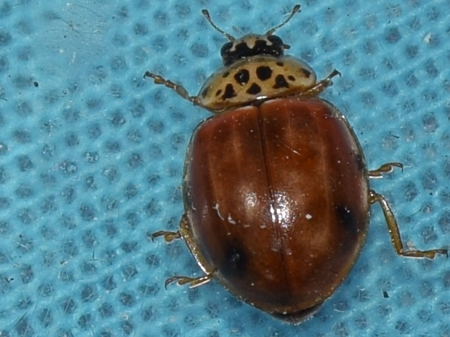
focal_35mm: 200
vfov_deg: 7.4
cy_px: 169
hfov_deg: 9.9
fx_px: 2600
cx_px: 254
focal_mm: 122
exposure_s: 1/160
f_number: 13
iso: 100
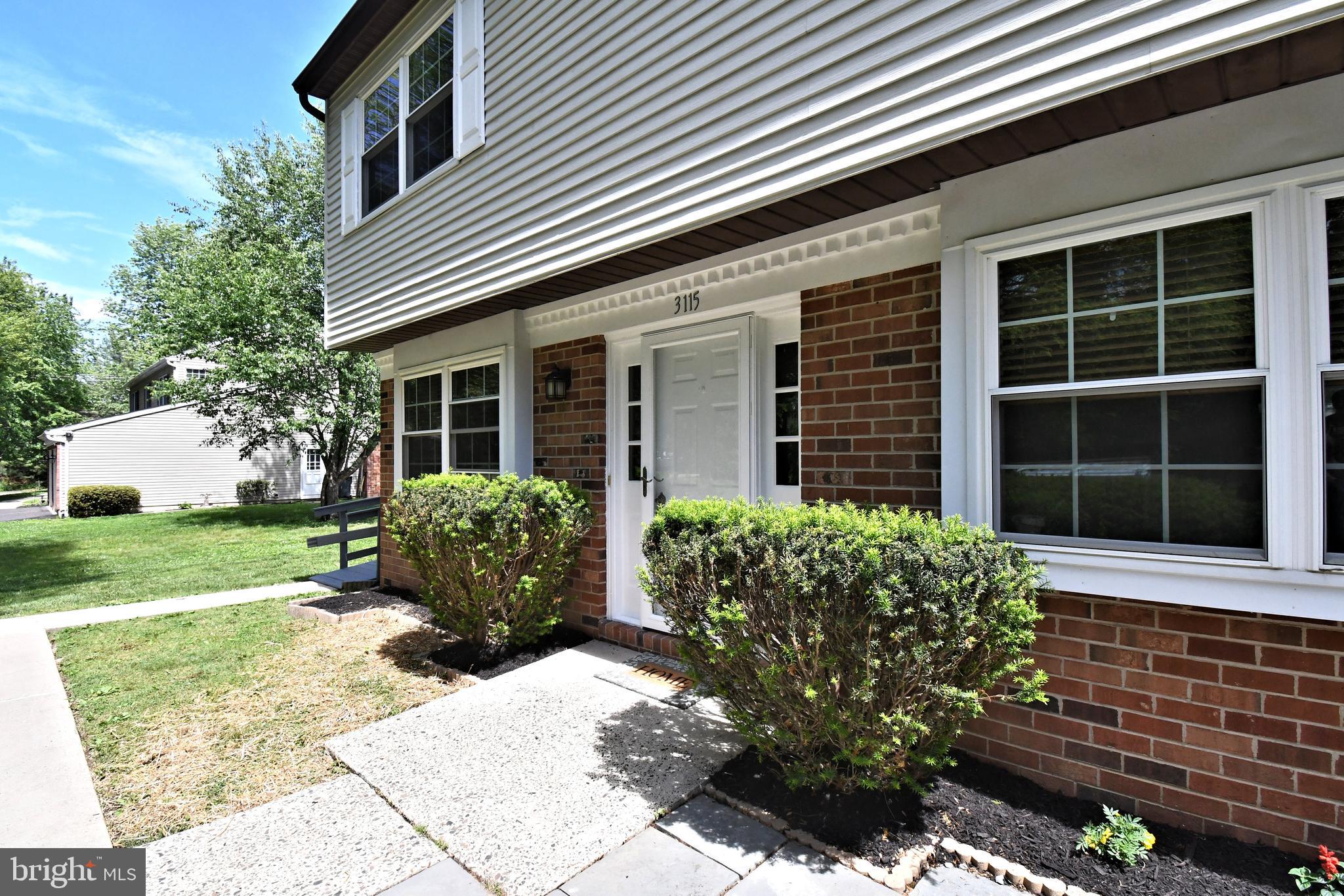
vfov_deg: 73.8
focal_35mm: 16
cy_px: 448
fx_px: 597
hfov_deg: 96.7
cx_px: 672
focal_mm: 11
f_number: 10
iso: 1250
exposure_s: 1/800
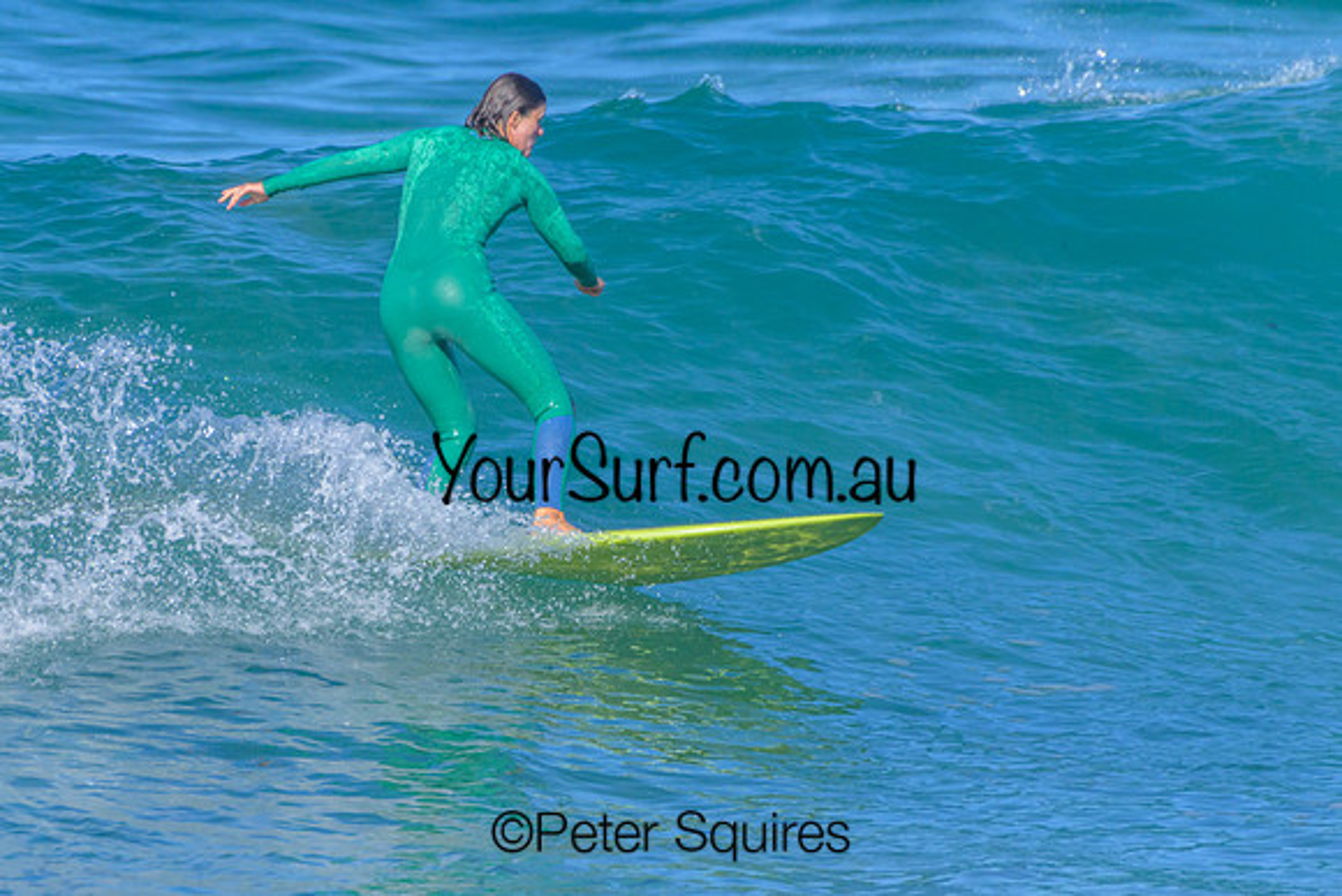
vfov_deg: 1.2
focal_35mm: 1105
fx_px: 41184
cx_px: 641
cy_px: 495
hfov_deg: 1.9
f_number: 11
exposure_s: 1/2000
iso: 1250
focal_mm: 1000
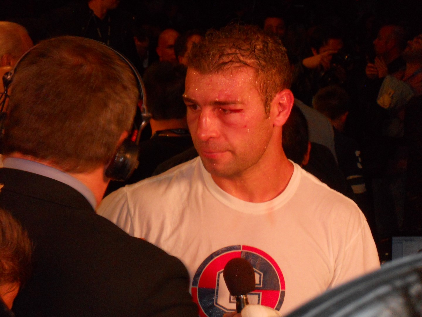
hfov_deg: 14.1
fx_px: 1707
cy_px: 158
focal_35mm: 140
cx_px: 211
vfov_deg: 10.6
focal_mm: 25
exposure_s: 1/60
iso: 500
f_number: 6.6
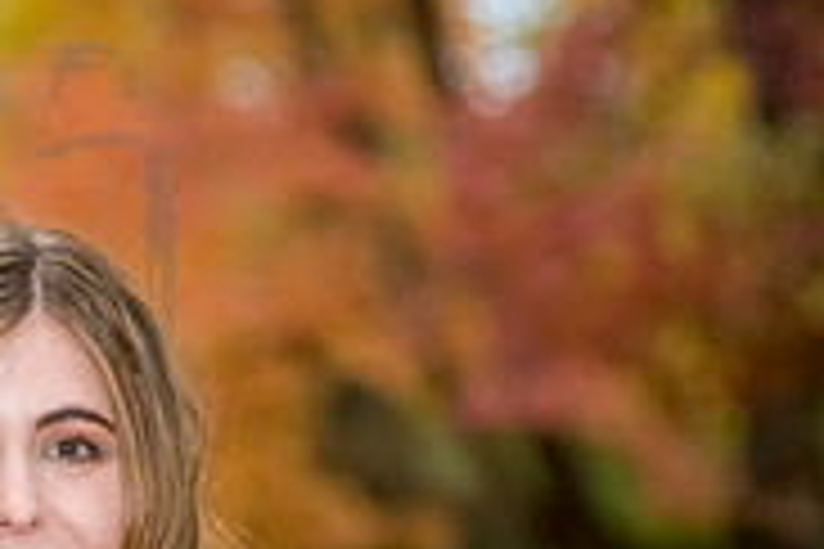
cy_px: 848
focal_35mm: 273
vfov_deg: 5.0
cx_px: -99
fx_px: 6248
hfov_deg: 7.5
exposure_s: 1/800
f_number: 3.2
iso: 2000
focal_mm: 86
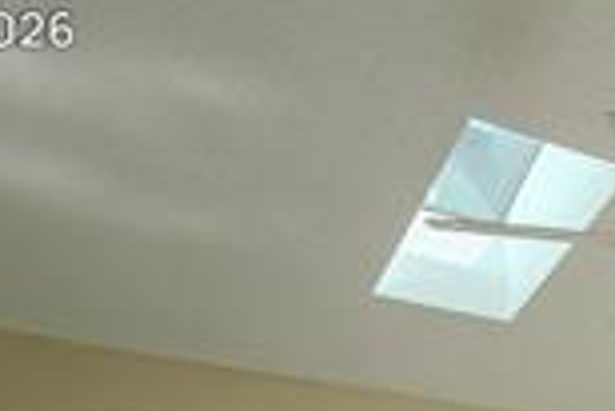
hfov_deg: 26.8
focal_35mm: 58
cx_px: 871
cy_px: 678
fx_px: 992
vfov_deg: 19.3
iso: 100
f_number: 8
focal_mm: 14
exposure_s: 1/640
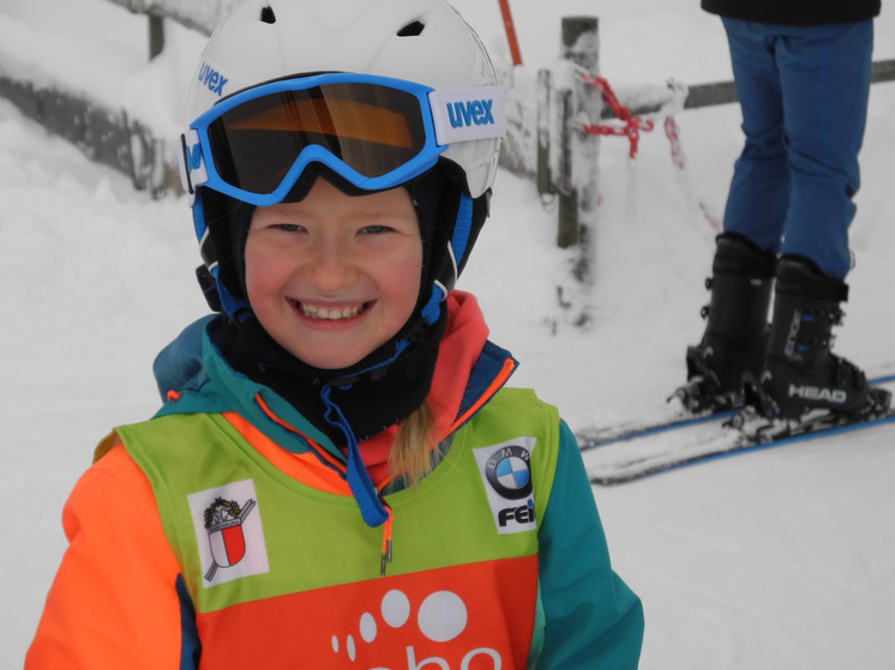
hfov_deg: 17.0
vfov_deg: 12.8
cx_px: 364
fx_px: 2998
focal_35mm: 116
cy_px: 301
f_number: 4.5
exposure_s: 1/400
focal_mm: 20.1
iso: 100
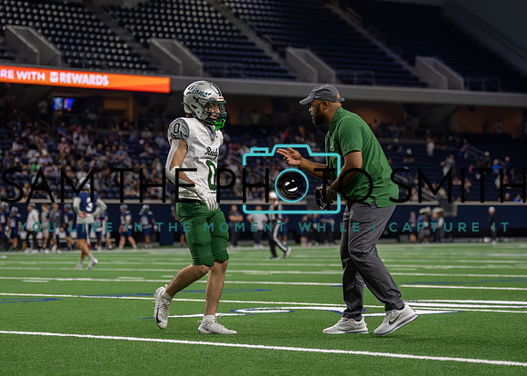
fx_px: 1695
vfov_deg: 12.7
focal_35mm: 113
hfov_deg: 17.7
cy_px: 197
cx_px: 258
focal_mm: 88
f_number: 2.8
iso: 4000
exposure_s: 1/1600
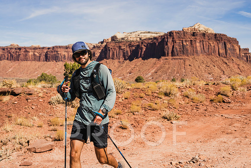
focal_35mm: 48
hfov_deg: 41.1
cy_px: 84
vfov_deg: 28.1
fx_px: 335
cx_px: 125
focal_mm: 43
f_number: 4.5
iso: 160
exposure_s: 1/2000
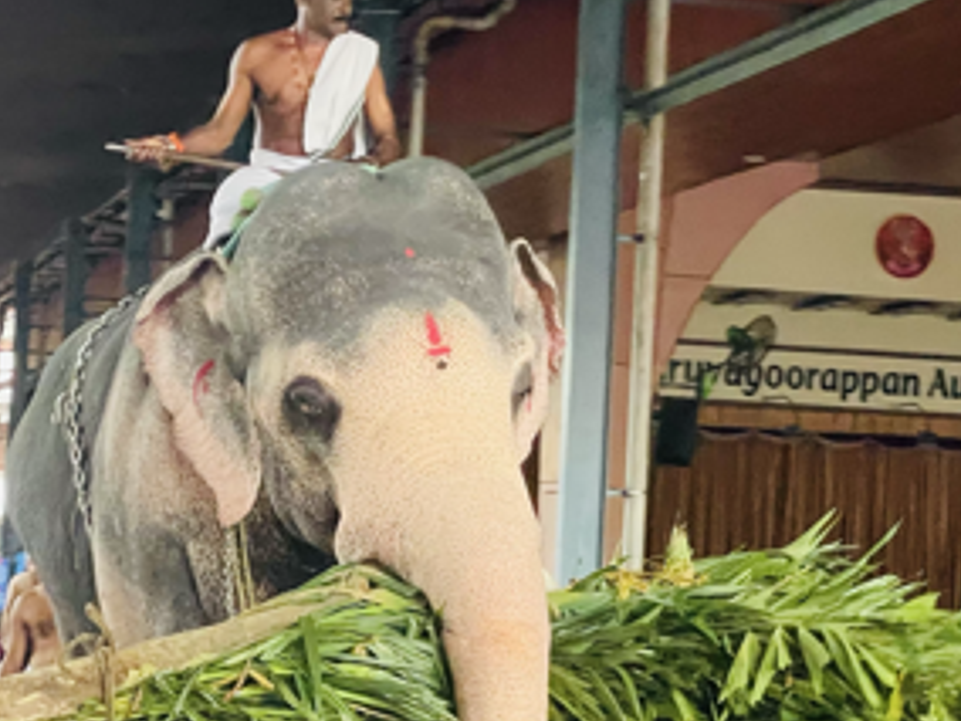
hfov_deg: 16.8
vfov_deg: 12.6
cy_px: 525
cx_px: 426
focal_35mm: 117
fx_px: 3248
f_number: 2
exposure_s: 1/60
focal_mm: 6
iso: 500
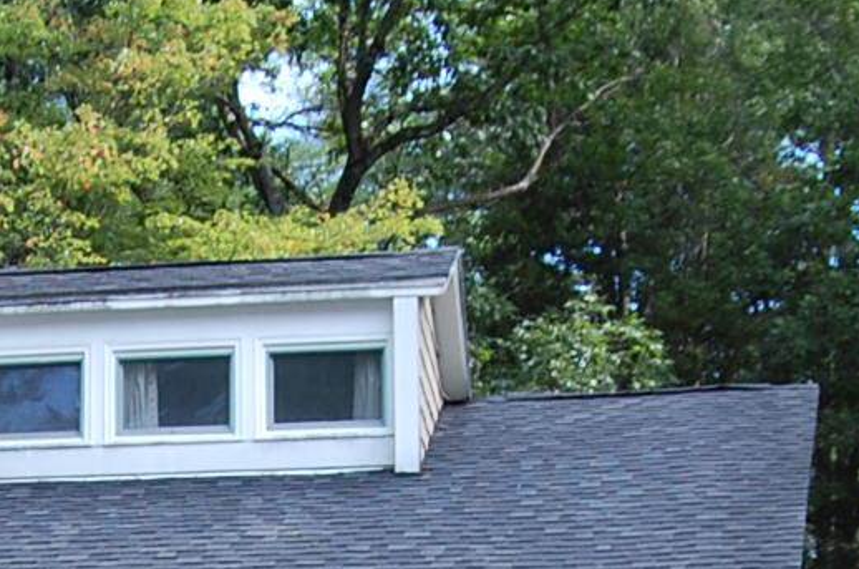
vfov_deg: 10.6
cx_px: 91
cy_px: 889
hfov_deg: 16.3
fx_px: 2957
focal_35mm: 124
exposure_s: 1/160
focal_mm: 19
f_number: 6.3
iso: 200
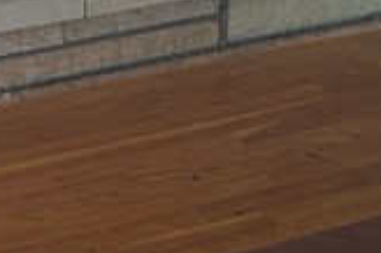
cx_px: 101
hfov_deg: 13.1
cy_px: -393
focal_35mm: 156
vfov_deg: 8.0
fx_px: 1649
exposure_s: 1/50.8
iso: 485
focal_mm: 6.9
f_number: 1.68
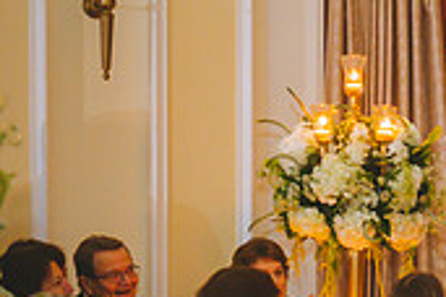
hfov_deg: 11.5
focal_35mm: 170
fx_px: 2106
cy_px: 315
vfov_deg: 8.0
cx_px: 694
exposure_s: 1/100
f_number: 2.8
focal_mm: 50
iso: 2000
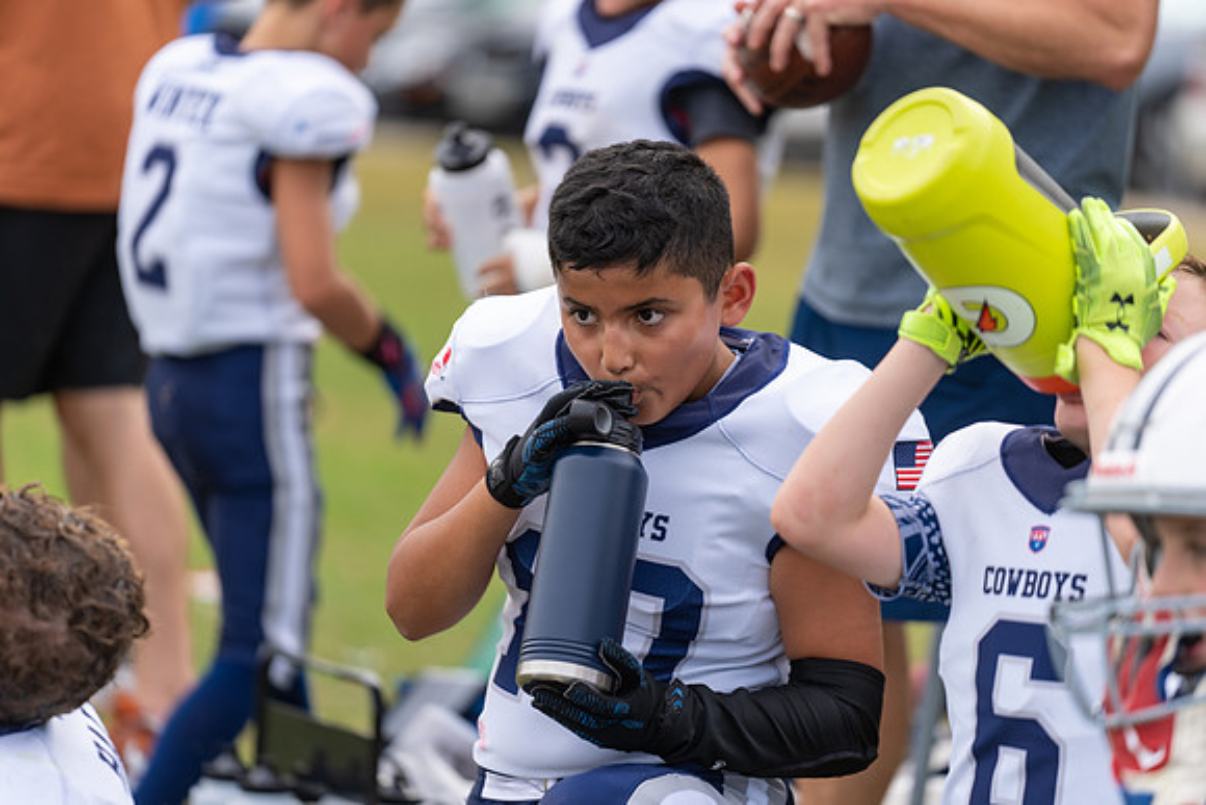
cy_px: 402
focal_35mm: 200
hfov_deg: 10.3
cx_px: 603
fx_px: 6701
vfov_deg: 6.9
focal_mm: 200
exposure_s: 1/500
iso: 100
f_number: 2.8
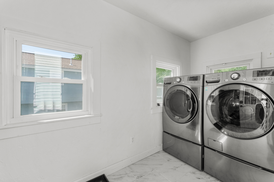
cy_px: 91
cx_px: 137
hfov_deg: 99.6
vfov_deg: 76.6
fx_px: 116
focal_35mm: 15
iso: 3200
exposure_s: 1/160
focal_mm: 15.2
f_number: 11
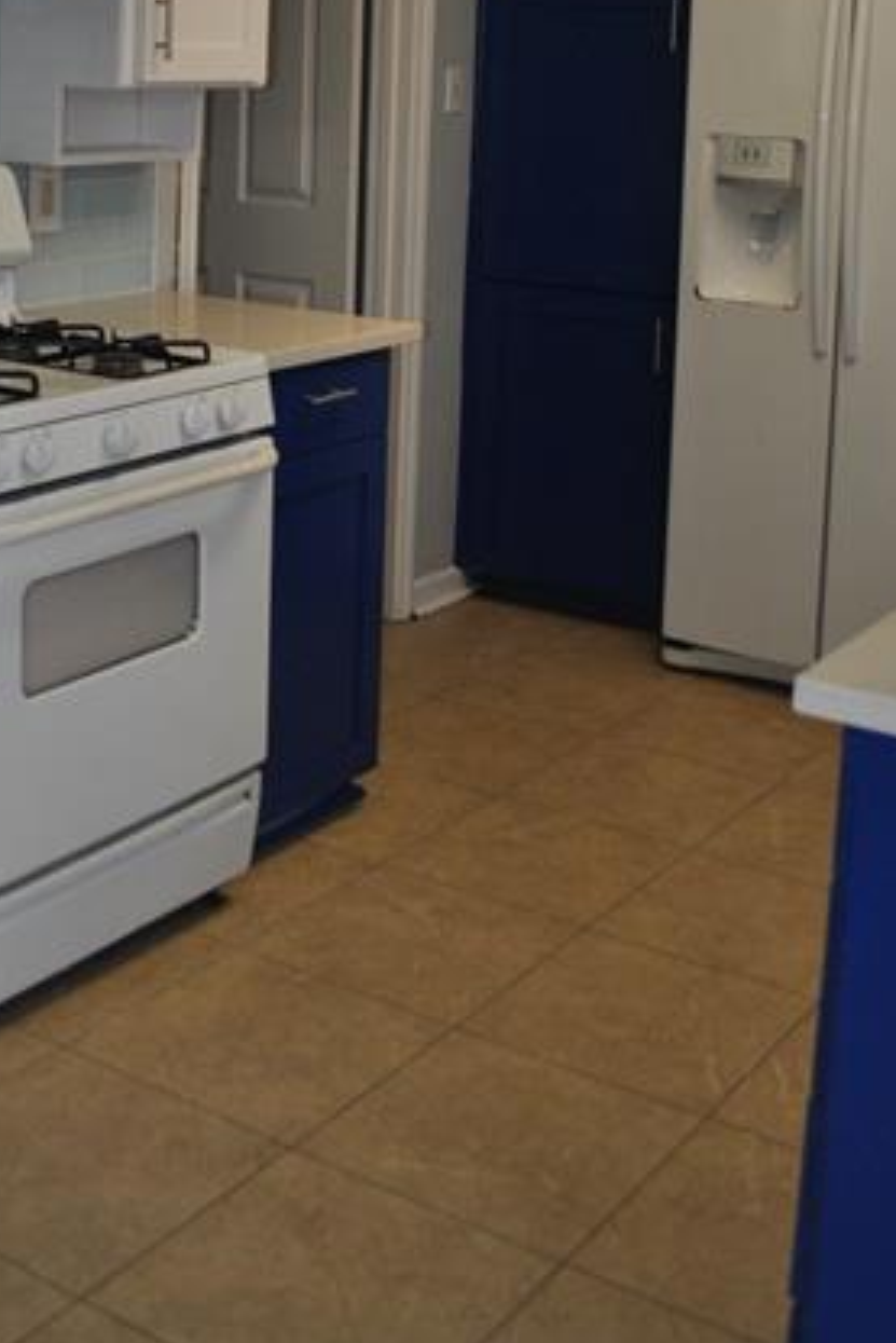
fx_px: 1865
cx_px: 312
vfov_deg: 38.1
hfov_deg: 26.9
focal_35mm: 50
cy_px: 265
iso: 200
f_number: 3.5
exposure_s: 1/125
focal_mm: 18
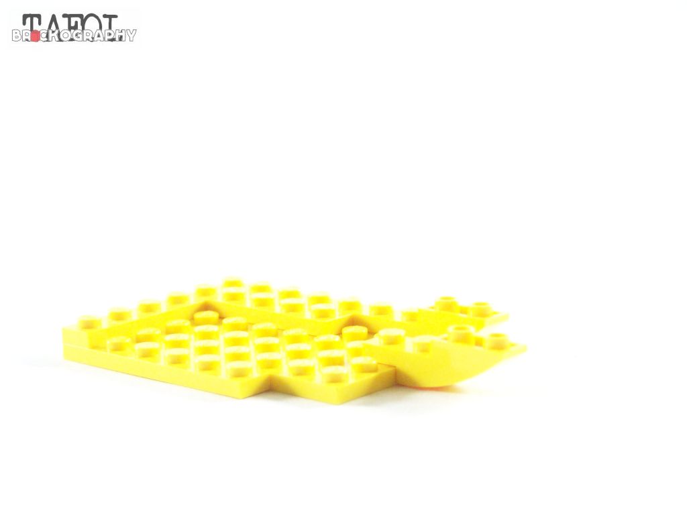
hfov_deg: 18.7
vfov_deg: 14.1
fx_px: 2084
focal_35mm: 105
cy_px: 258
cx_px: 344
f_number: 3.2
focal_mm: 17.5
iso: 400
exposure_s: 1/45
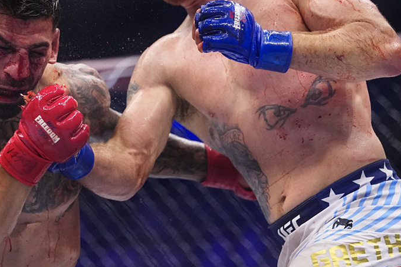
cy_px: 122
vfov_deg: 7.6
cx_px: 85
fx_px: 2016
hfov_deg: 11.3
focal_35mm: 181
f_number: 2.2
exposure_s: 1/1600
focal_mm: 114
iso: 4000
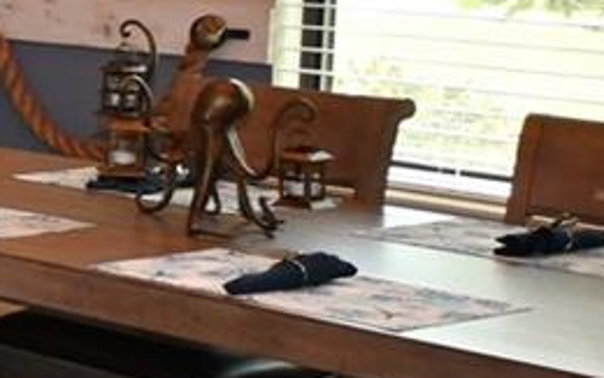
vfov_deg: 10.9
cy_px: 10
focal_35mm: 119
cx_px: -943
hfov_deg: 12.6
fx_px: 1961
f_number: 4
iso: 360
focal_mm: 13
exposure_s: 1/60
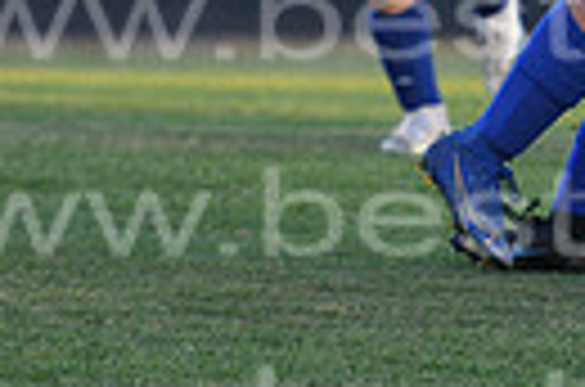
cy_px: -268
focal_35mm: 1209
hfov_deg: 1.7
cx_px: 846
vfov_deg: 1.1
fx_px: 19598
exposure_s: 1/800
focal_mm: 180
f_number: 2.8
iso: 360
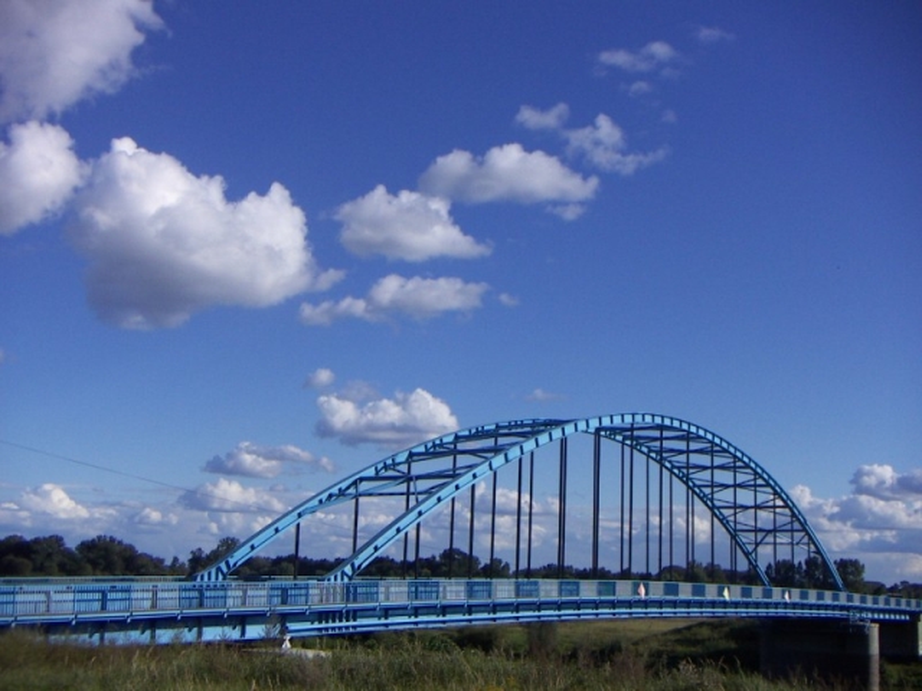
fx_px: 1252
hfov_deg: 40.4
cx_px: 461
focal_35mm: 47
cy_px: 346
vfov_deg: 30.9
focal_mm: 6.3
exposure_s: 1/320
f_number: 6.7
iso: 50
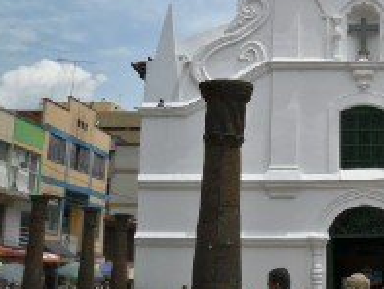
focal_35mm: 71
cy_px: 12
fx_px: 788
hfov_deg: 26.0
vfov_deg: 20.2
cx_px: 384
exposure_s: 1/800
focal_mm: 6.3
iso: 80
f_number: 4.7
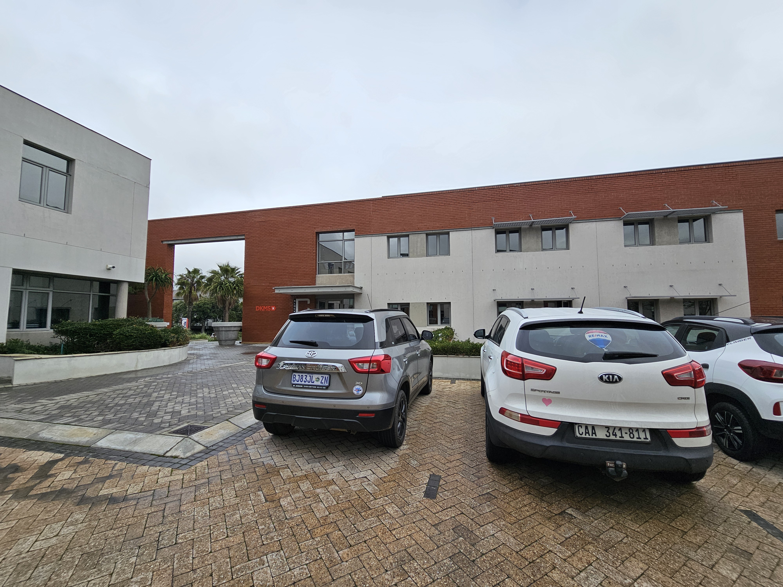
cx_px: 392
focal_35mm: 13
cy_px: 294
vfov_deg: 89.9
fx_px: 294
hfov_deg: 106.2
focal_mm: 2.2
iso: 50
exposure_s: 1/1554
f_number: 2.2
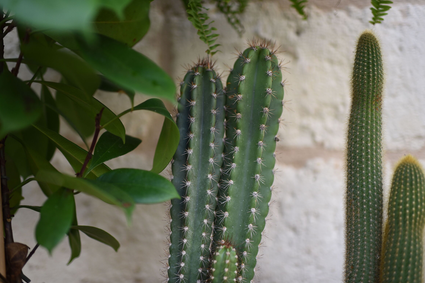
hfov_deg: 53.1
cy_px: 143
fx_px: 425
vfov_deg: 36.9
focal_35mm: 36
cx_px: 208
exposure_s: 1/4000
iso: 500
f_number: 1.4
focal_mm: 35
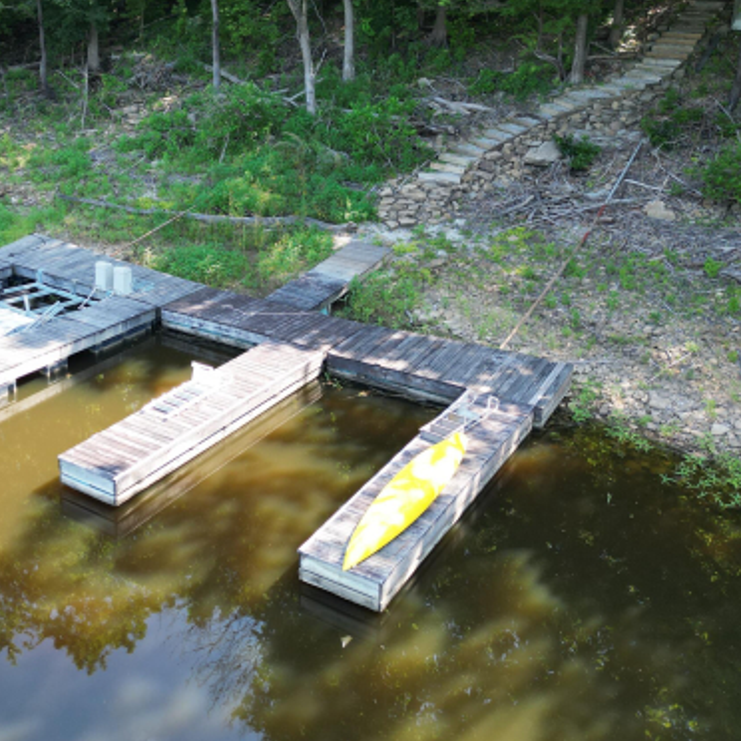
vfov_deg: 43.2
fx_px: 920
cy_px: 245
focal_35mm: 38
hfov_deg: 43.1
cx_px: 236
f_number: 1.7
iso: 130
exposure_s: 1/240
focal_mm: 6.72
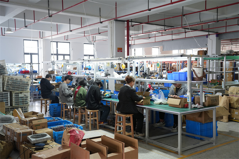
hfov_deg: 51.9
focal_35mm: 37
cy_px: 80
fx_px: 246
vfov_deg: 35.9
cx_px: 120
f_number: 3.5
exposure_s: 1/100
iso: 640
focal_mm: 37
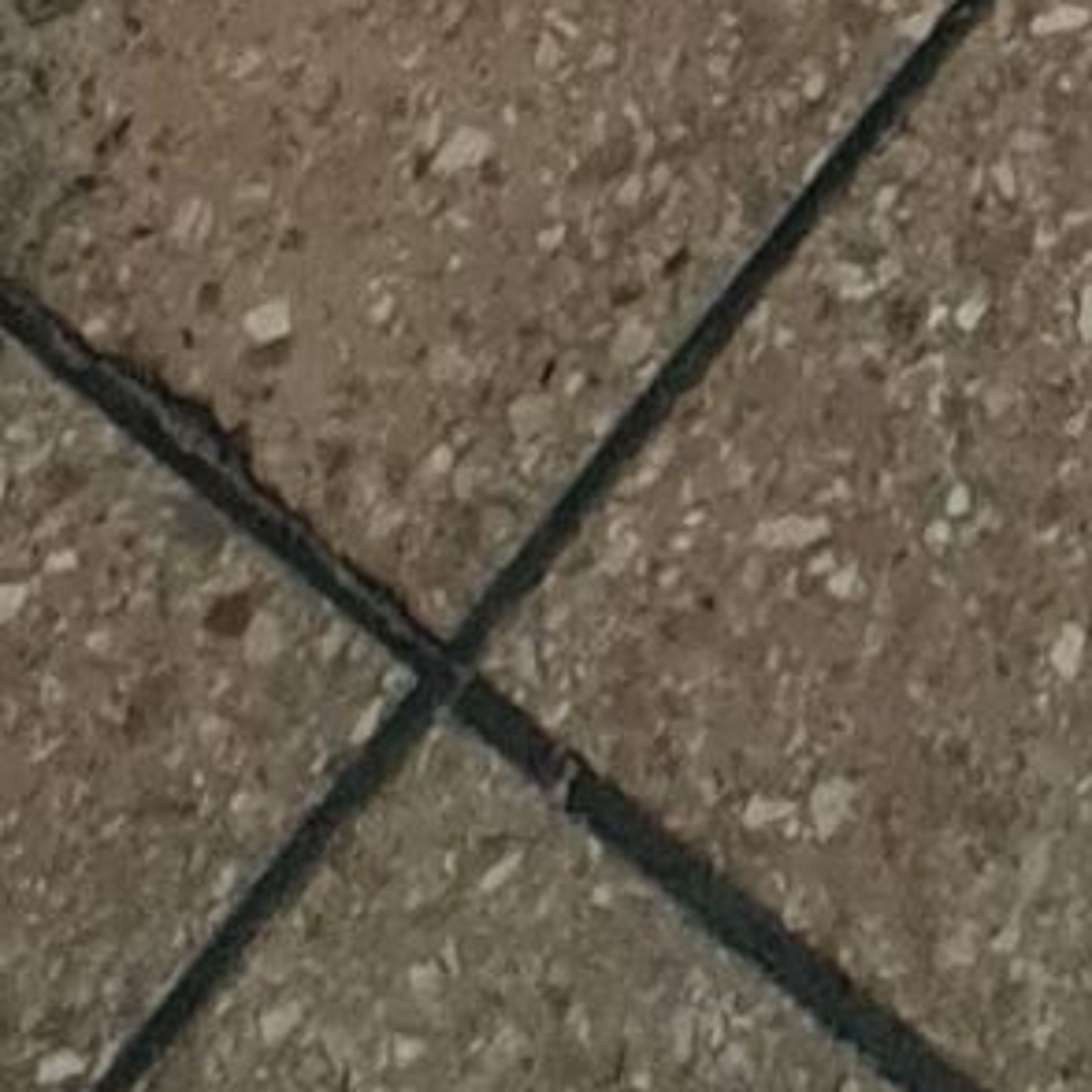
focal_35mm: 100
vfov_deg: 9.4
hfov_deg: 16.2
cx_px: 1515
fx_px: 3569
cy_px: -2801
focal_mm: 2.2
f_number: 2.2
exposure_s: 1/33
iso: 500
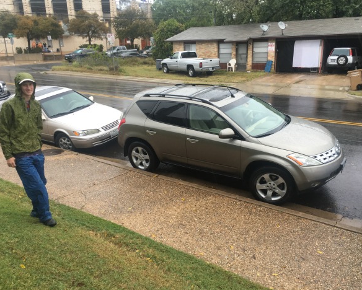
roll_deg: +1.9
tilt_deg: -15.5
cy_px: 147
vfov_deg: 47.2
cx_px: 196
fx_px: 332
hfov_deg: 57.1
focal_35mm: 31
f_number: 2.2
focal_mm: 4.15
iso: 40
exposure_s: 1/120
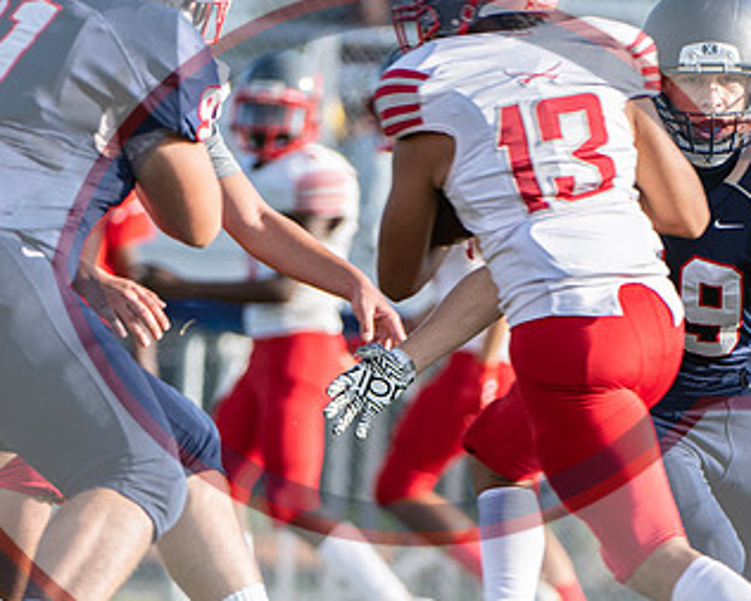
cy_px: 252
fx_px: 16342
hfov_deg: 2.6
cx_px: 410
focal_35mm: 735
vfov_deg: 2.1
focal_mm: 260
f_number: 4
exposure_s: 1/1000
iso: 90
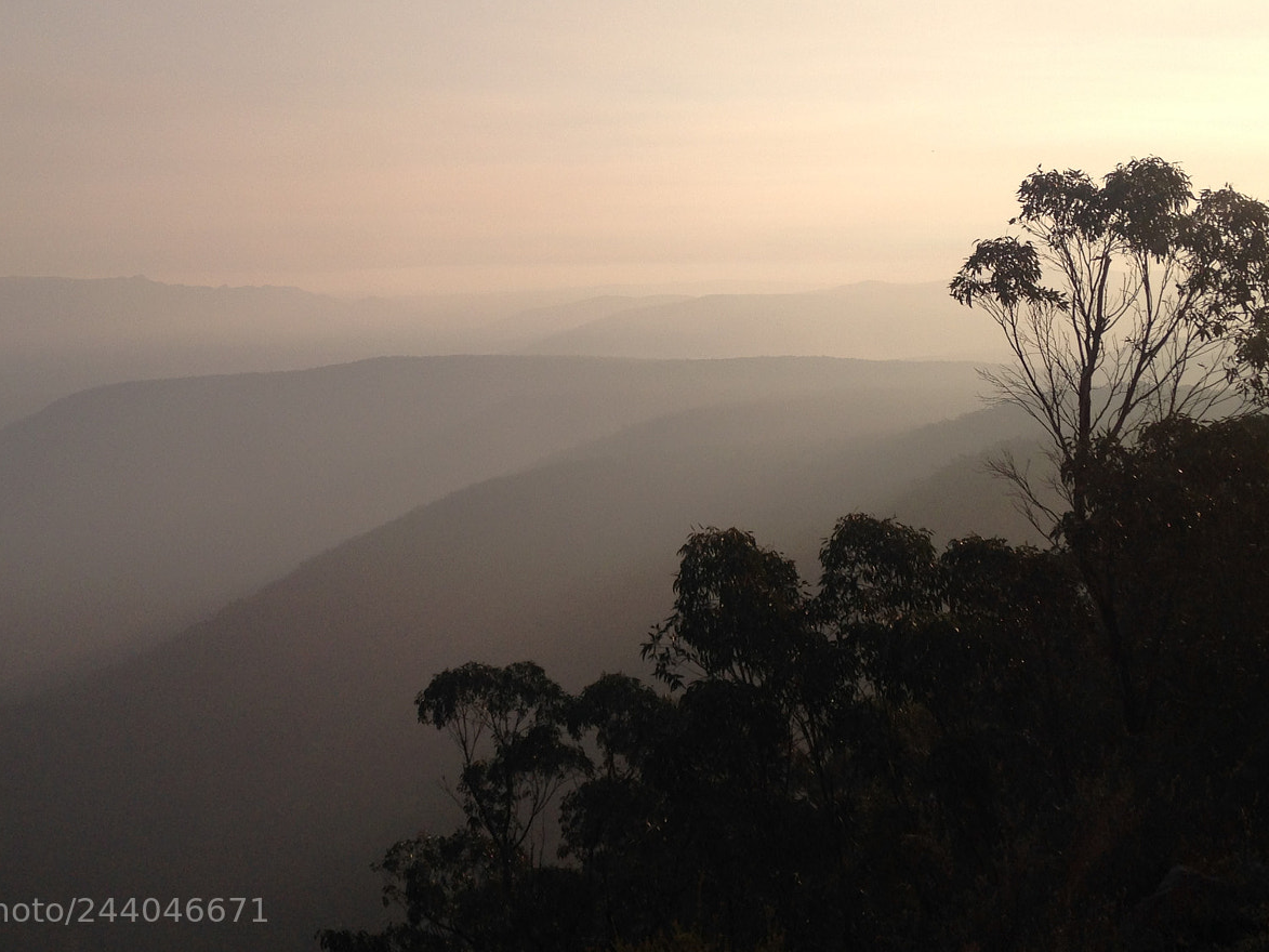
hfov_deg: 42.0
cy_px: 346
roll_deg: +1.1
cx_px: 568
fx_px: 1650
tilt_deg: -3.7
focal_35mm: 45
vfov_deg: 32.0
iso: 50
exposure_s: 1/1695
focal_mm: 4.12
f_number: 2.4
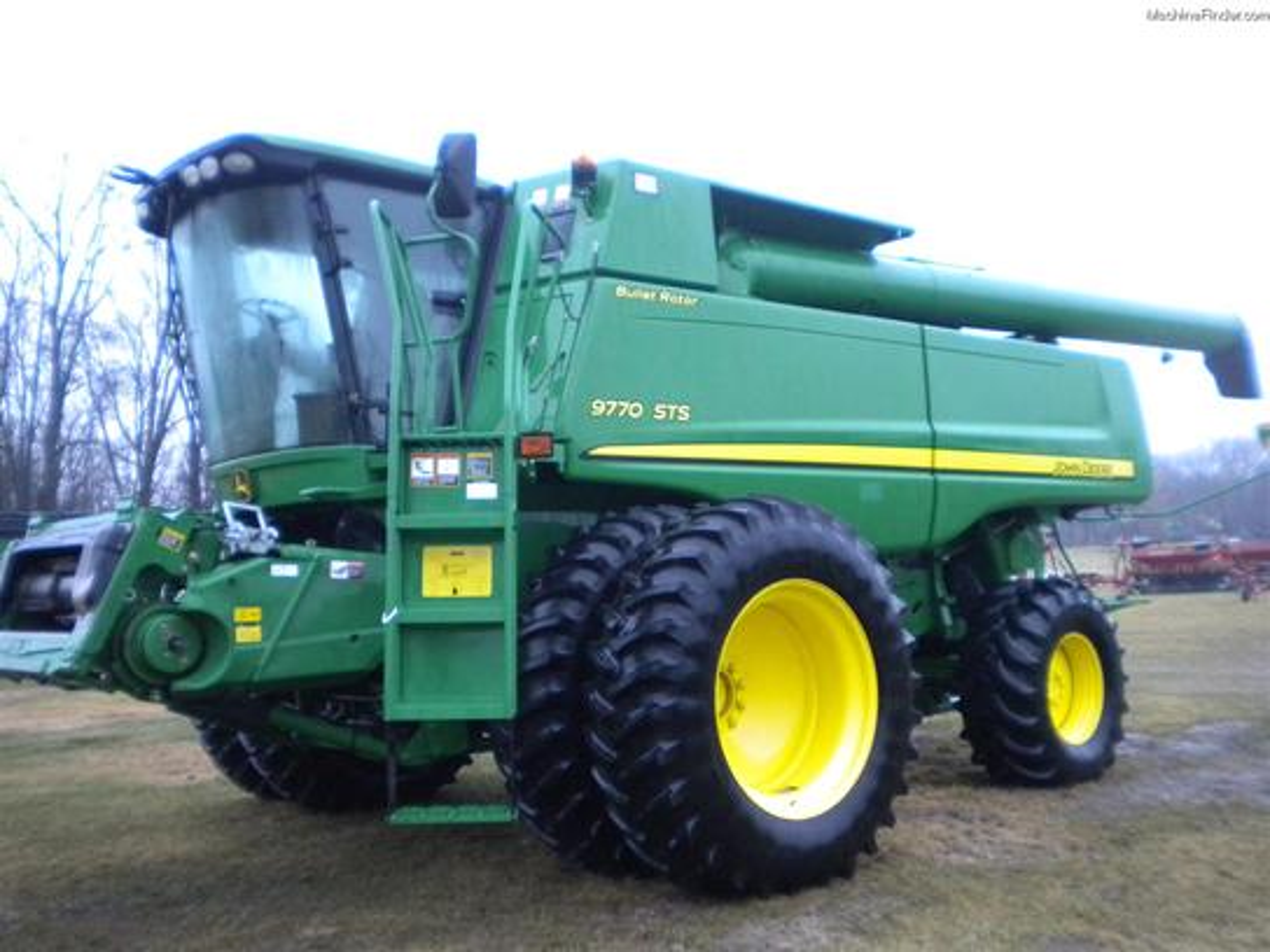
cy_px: 476
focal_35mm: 35
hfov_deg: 52.6
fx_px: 1284
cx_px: 635
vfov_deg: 40.7
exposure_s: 1/116
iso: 400
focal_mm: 6.3
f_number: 3.1
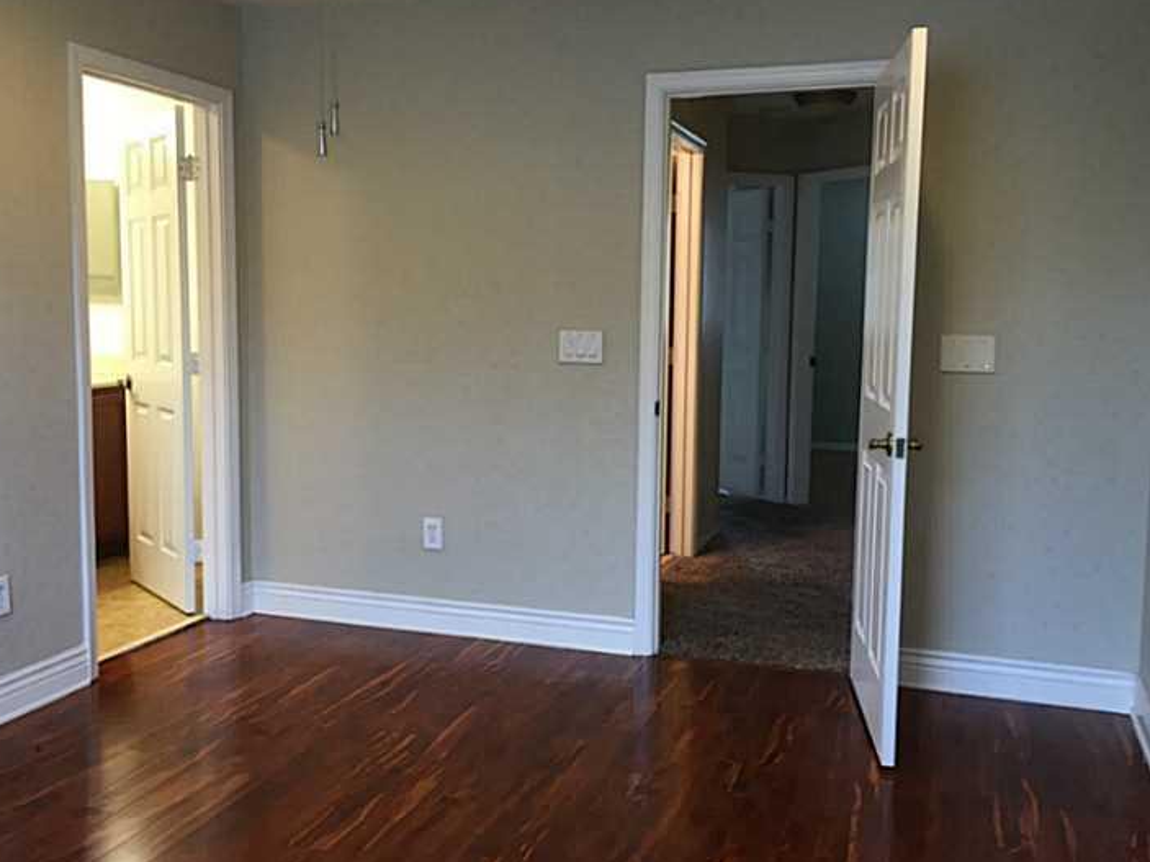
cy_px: 419
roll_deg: -1.7
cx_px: 576
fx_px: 1096
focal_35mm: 33
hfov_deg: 55.4
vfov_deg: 42.9
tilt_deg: -5.3
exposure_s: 1/30
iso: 80
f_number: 2.2
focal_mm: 4.15
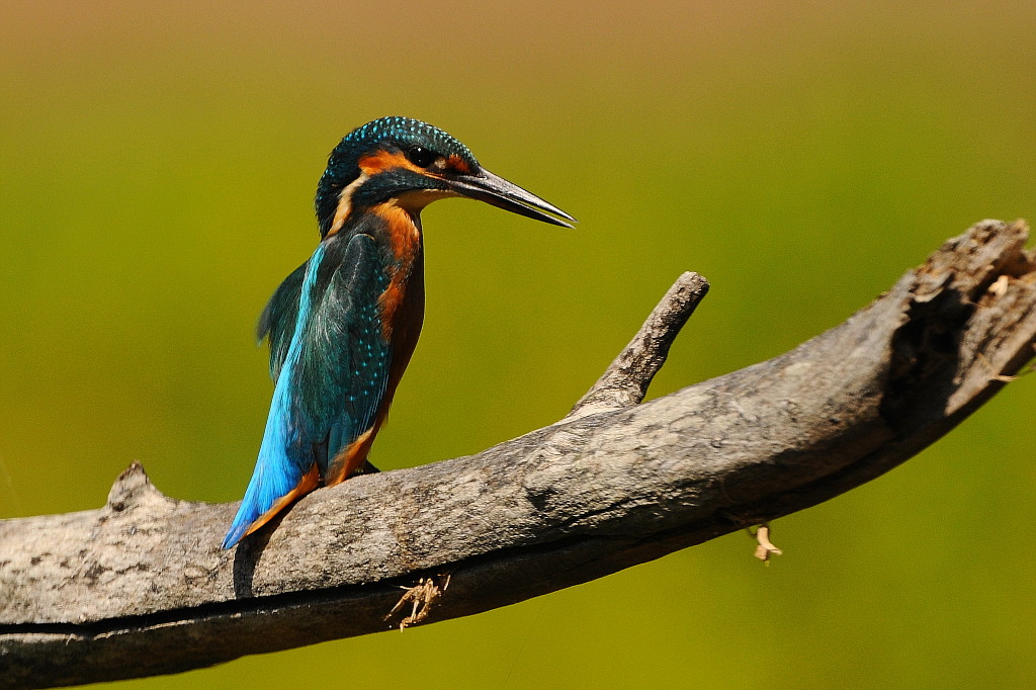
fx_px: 23014
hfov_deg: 2.6
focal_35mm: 800
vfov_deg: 1.7
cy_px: 345
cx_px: 518
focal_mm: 800
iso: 400
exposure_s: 1/1600
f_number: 8
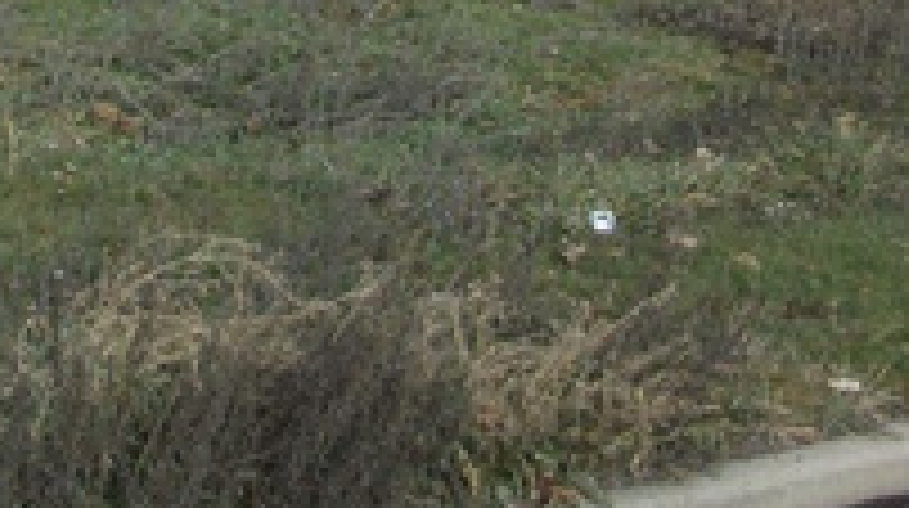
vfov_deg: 9.5
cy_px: -414
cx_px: 122
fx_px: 2913
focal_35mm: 121
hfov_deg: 17.5
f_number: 3.1
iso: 80
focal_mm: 6.3
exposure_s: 1/640
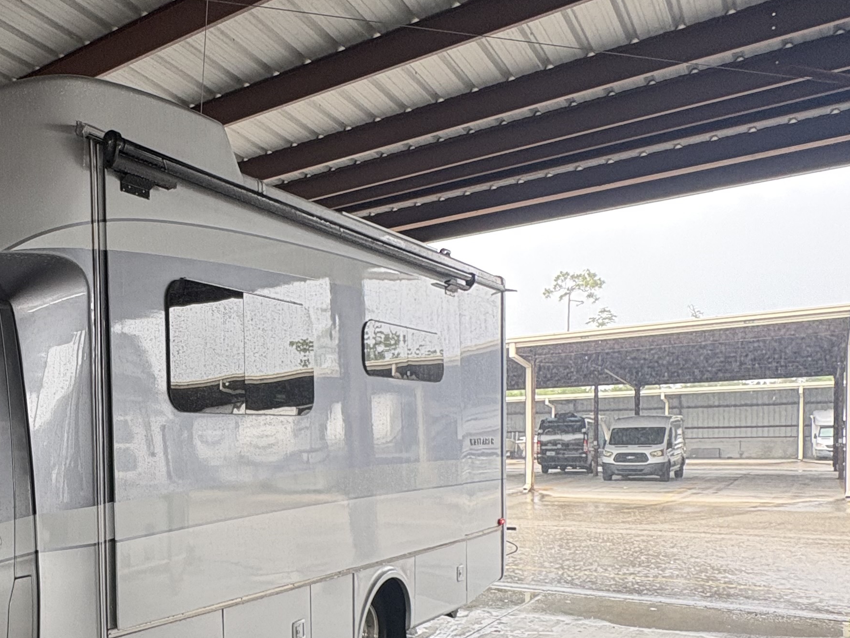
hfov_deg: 50.3
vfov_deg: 42.9
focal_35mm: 32
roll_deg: +1.6
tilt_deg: -1.5
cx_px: 82
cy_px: 471
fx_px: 786
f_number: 2.2
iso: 80
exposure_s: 1/99
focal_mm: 2.22
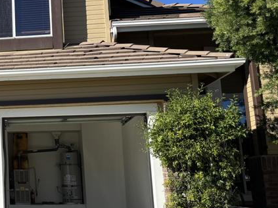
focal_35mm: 63
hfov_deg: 27.7
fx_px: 506
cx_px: -38
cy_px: 97
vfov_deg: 23.3
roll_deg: +0.5
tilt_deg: +11.0
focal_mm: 5.96
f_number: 1.6
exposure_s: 1/3311
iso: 50
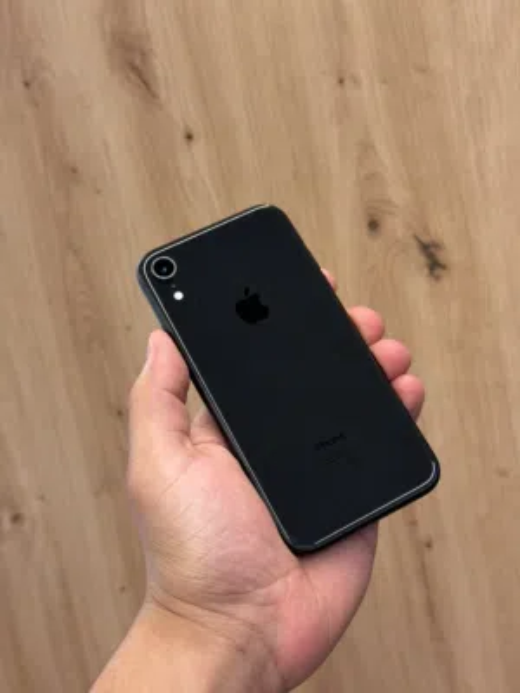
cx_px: 260
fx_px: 961
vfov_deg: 39.7
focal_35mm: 48
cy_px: 346
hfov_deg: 30.3
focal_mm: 6.76
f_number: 1.78
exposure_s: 1/50
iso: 100
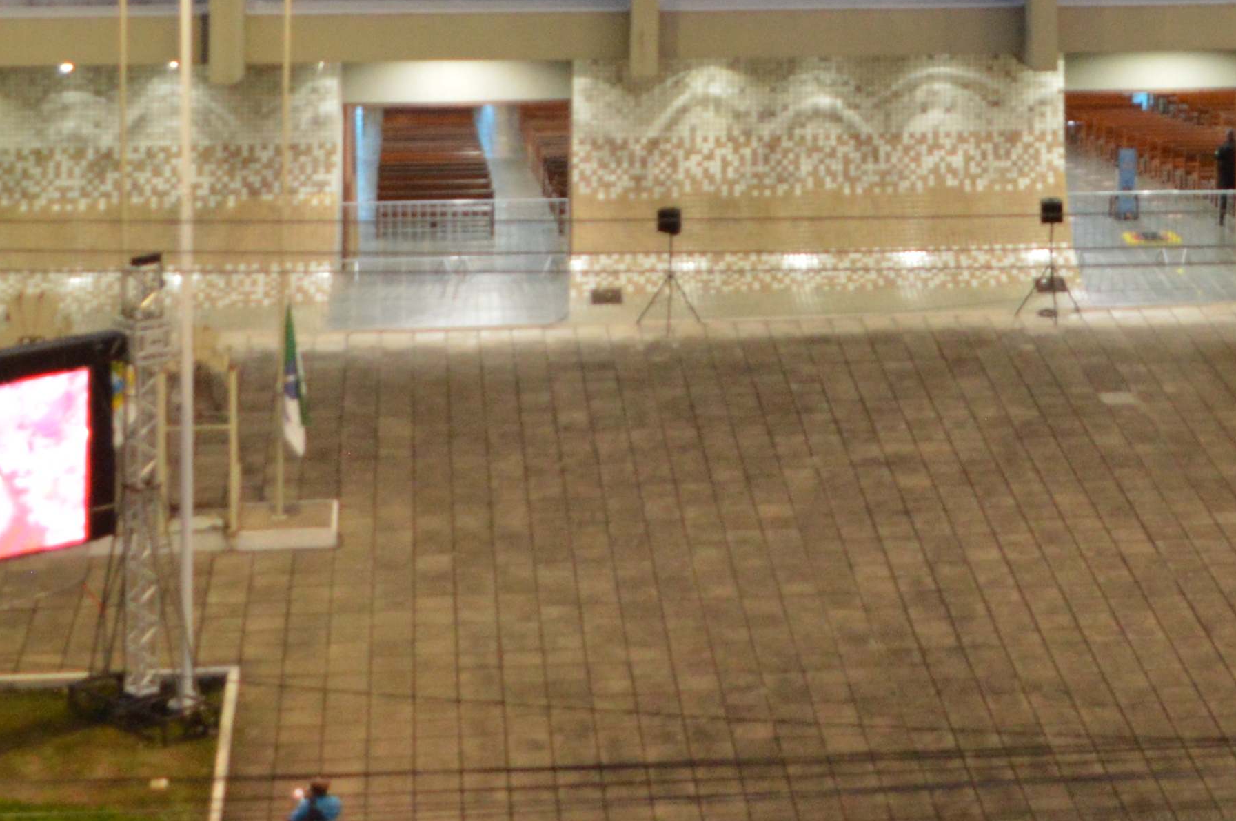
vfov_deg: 12.4
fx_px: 3625
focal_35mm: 106
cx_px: 1090
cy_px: -345
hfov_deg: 19.0
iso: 1000
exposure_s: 1/15
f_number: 3.8
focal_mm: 21
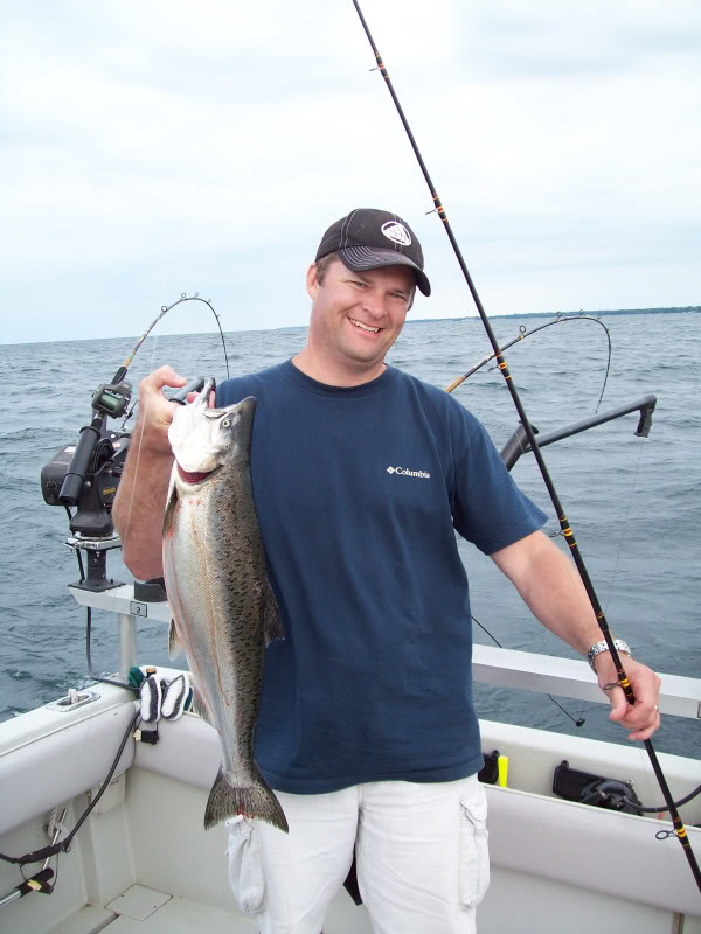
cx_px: 350
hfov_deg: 39.7
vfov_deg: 51.4
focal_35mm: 36
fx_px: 972
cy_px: 467
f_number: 2.7
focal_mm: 6
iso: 80
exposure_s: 1/244
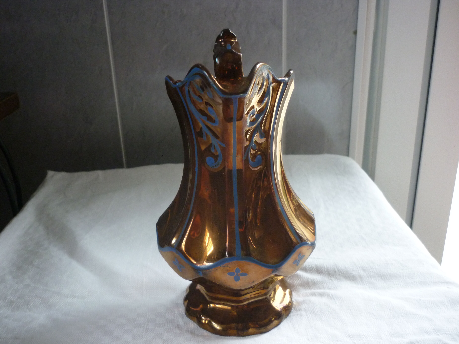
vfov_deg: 42.9
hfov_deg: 55.4
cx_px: 230
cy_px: 172
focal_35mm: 33
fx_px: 438
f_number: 2.8
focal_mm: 5.5
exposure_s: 1/30
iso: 320
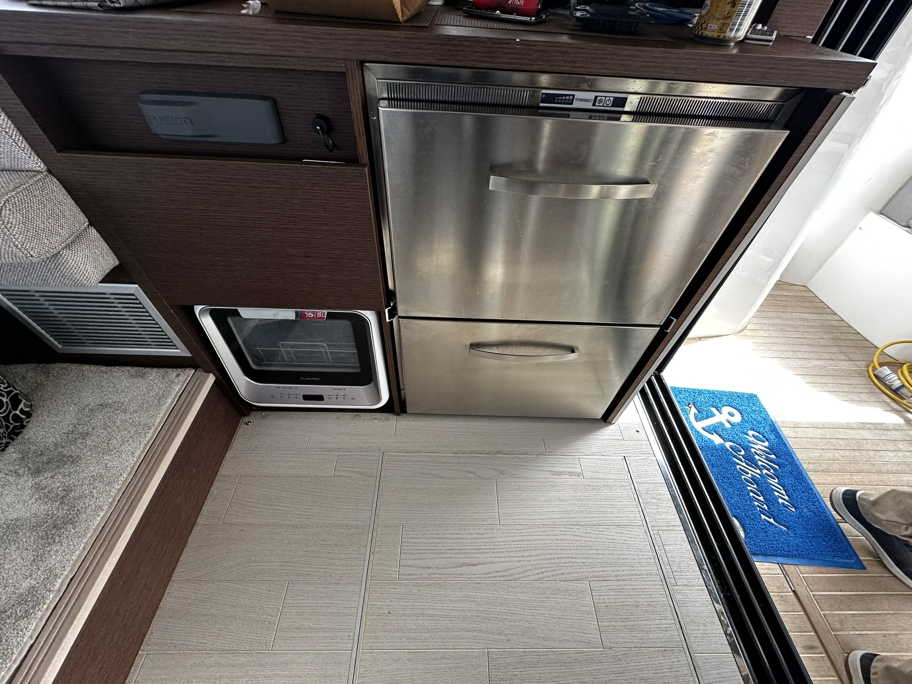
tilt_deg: -47.5
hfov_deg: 102.1
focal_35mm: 14
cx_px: 456
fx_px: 369
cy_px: 342
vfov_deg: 85.7
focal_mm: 2.22
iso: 64
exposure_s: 1/99
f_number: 2.2
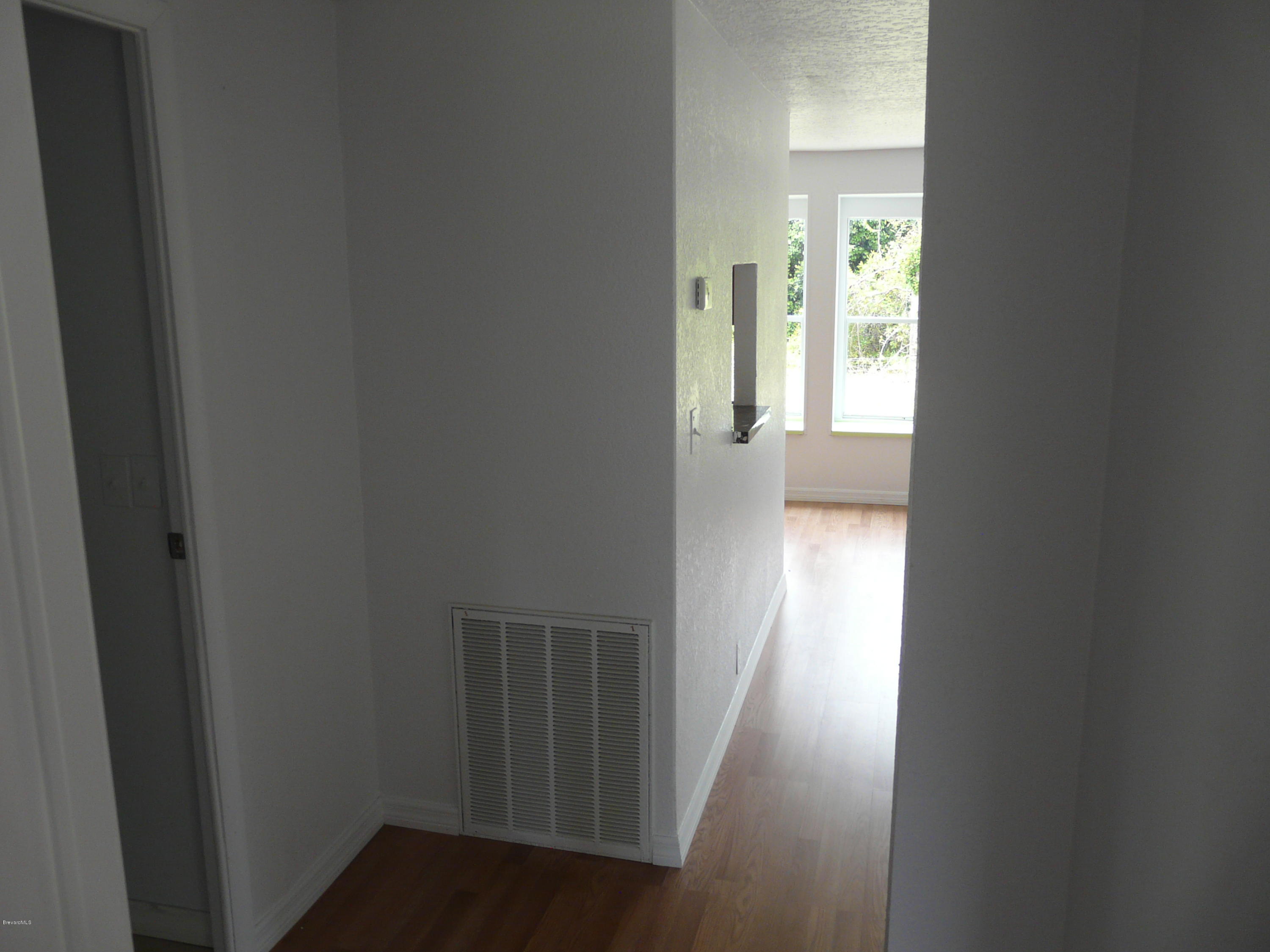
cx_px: 635
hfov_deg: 63.4
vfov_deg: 49.7
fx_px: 1027
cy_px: 476
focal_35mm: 28
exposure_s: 1/60
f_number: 2.8
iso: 100
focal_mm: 4.6
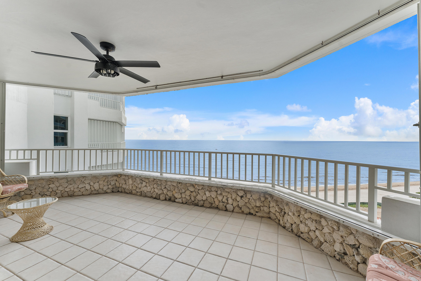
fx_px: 164
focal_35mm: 14
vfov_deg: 81.2
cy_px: 140
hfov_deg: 104.3
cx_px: 210
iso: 500
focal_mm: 14
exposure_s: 1/125
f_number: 8
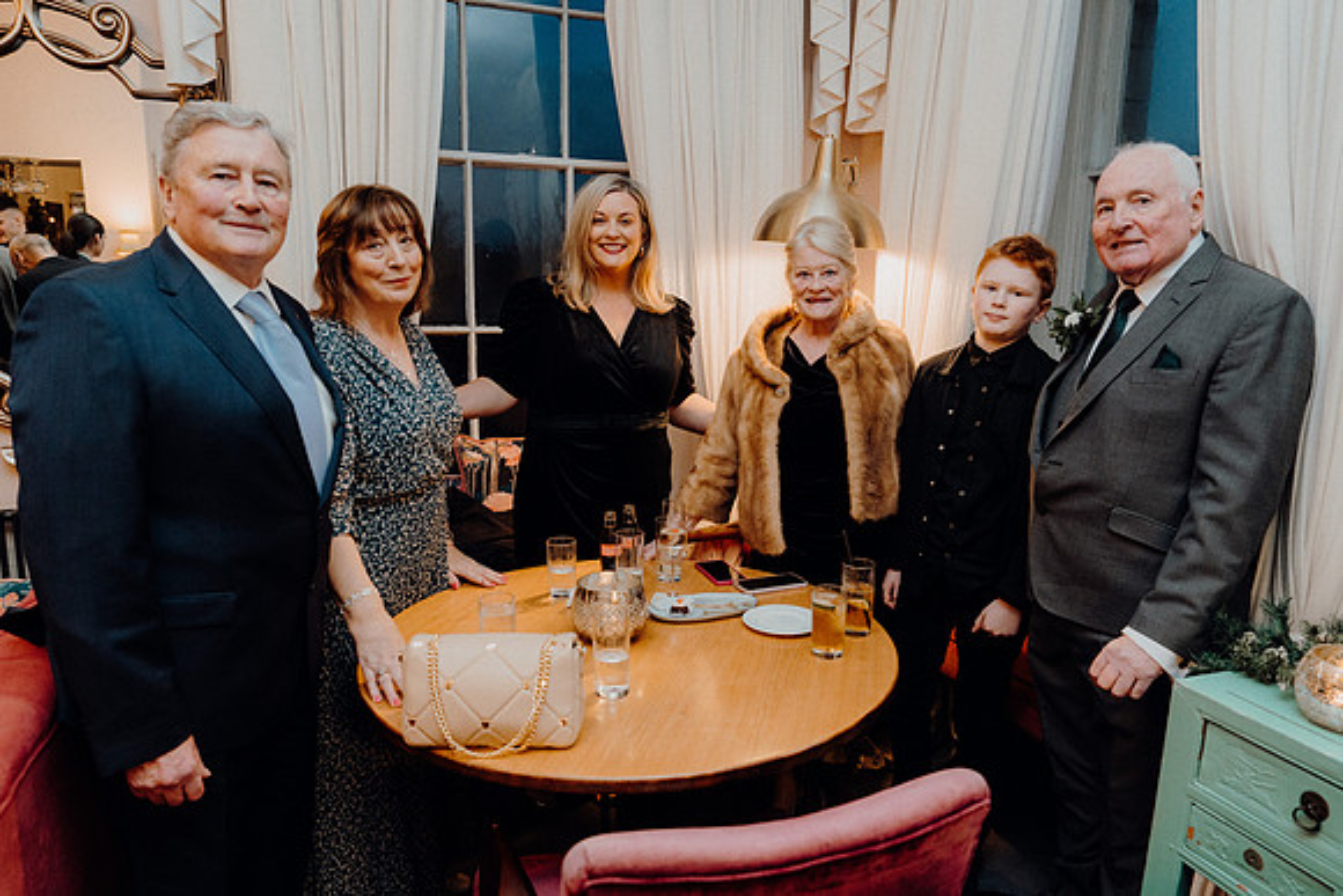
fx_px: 896
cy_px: 448
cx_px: 672
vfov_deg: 53.2
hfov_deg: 73.7
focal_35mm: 24
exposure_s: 1/160
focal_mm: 24
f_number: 3.5
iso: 2500
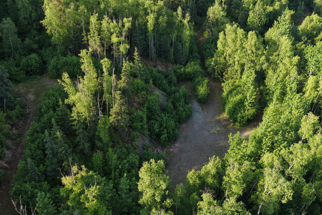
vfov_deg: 38.9
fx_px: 304
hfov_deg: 55.4
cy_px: 110
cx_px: 193
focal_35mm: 34
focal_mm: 14.45
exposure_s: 1/240
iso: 100
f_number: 2.8
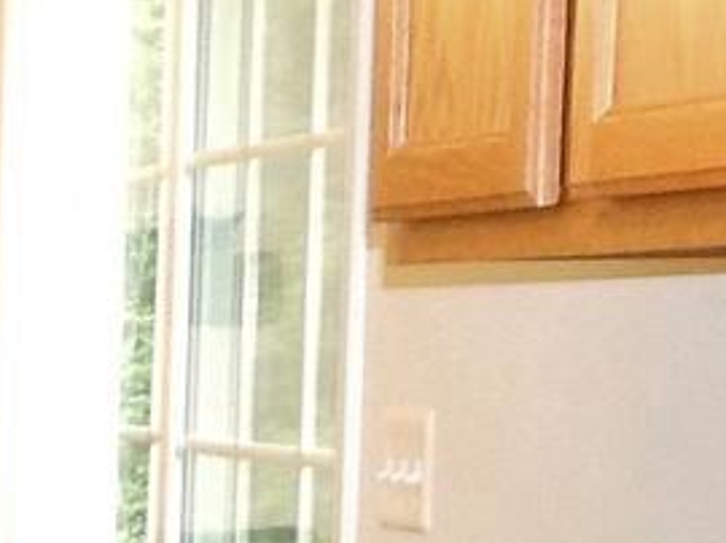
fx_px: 3499
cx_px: -1011
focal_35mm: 167
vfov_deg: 8.7
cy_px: 835
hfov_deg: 10.3
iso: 280
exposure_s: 1/30
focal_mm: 4
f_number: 3
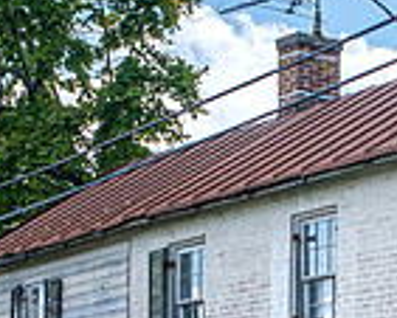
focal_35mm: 157
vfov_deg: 9.6
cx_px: 548
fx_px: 1846
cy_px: 436
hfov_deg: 11.9
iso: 400
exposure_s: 1/160
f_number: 8
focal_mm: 23.5
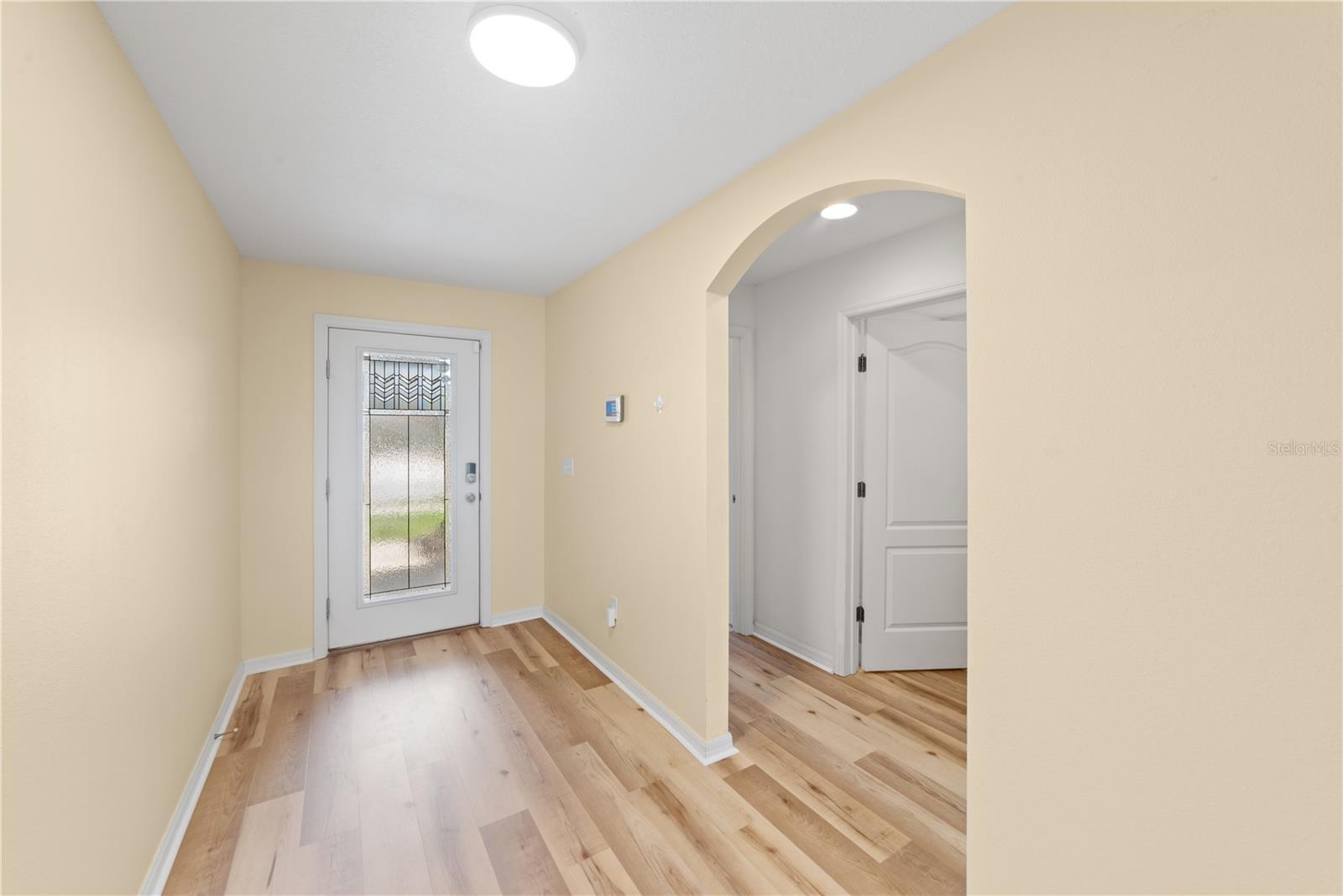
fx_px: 522
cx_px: 672
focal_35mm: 14
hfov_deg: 104.2
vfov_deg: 81.2
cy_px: 448
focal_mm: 14
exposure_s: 1/2.5
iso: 160
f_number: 11
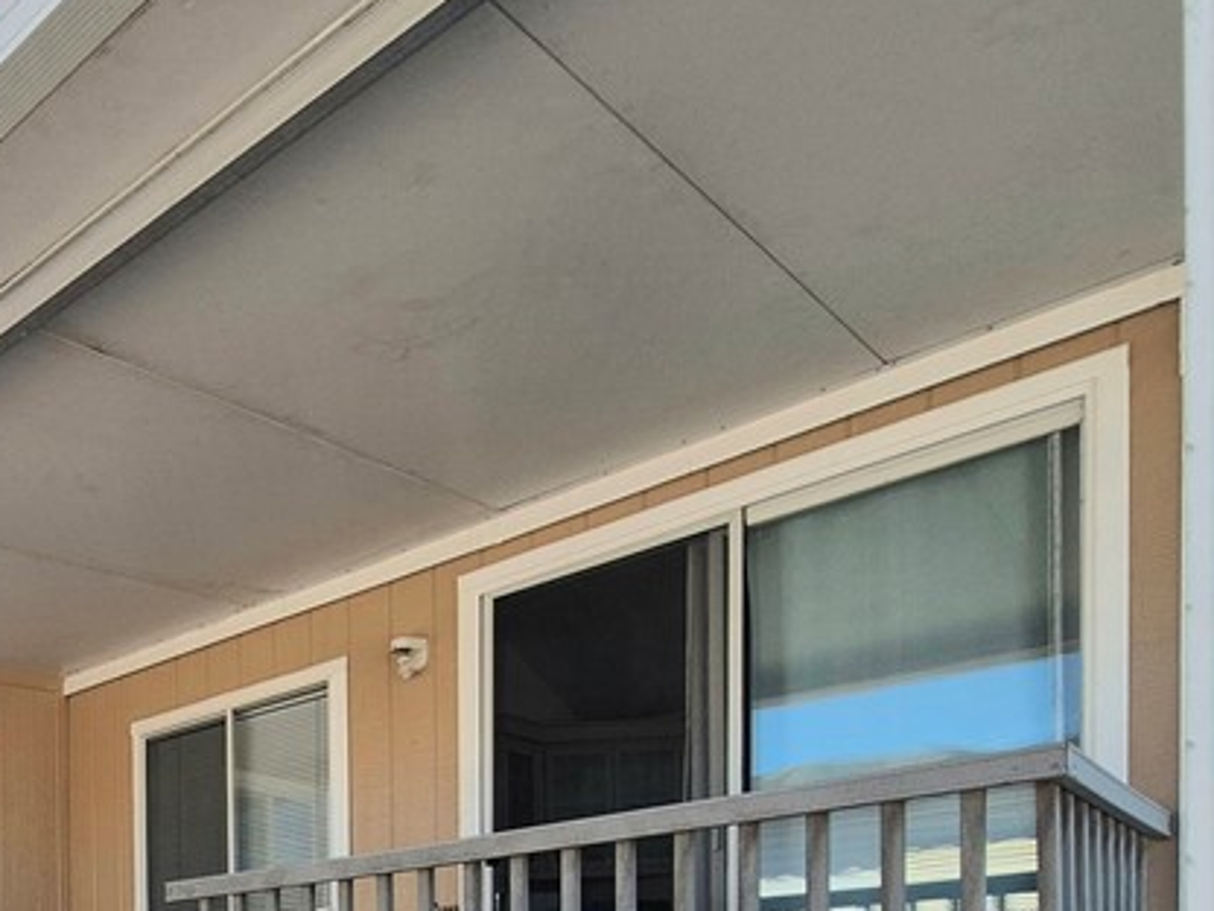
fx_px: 1122
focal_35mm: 32
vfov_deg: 36.9
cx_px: 55
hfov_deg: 48.7
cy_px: 1013
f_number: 2.2
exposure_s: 1/1250
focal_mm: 1.74
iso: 50
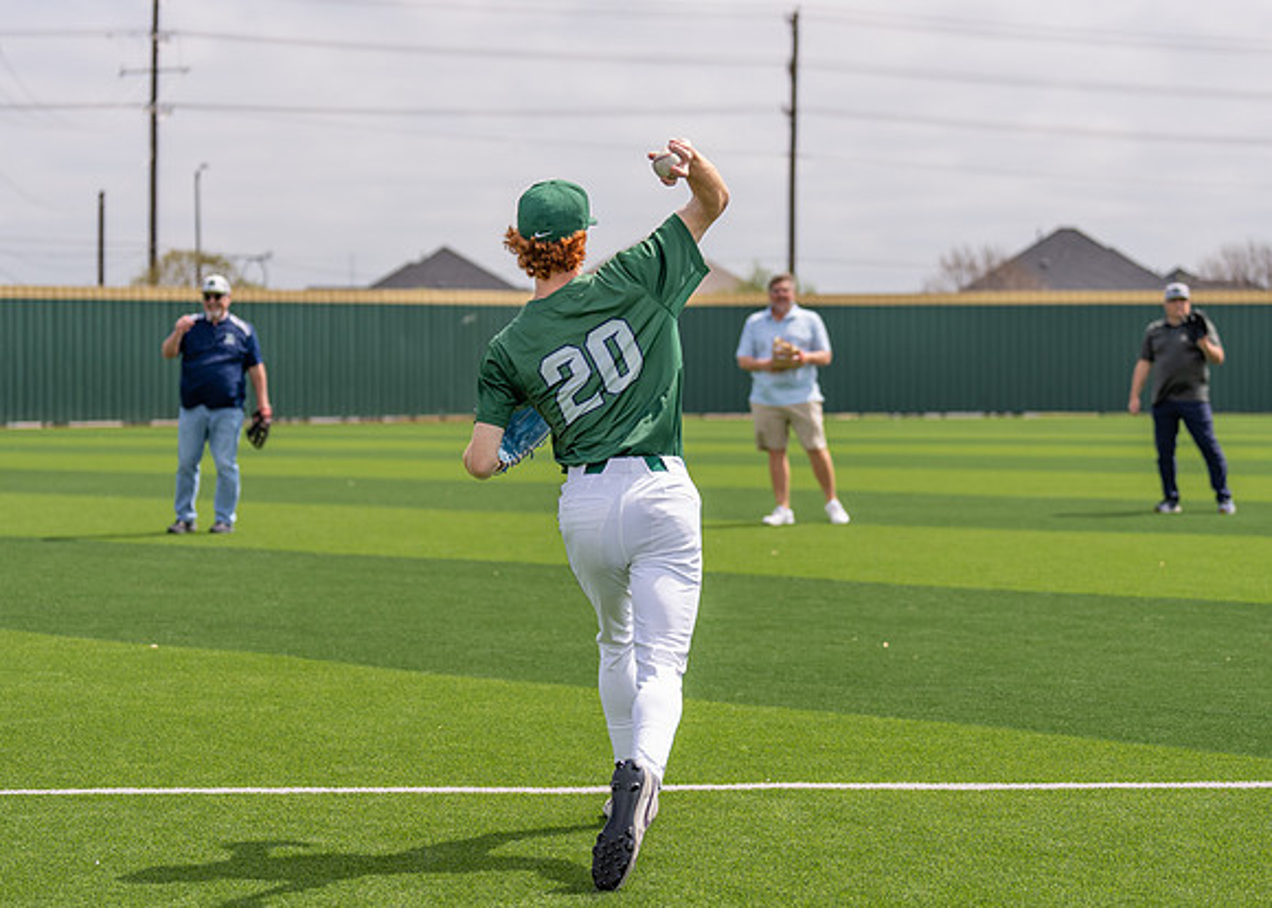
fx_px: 3193
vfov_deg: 16.2
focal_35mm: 88
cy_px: 443
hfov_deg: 22.5
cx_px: 633
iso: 125
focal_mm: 70
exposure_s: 1/2000
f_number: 2.8
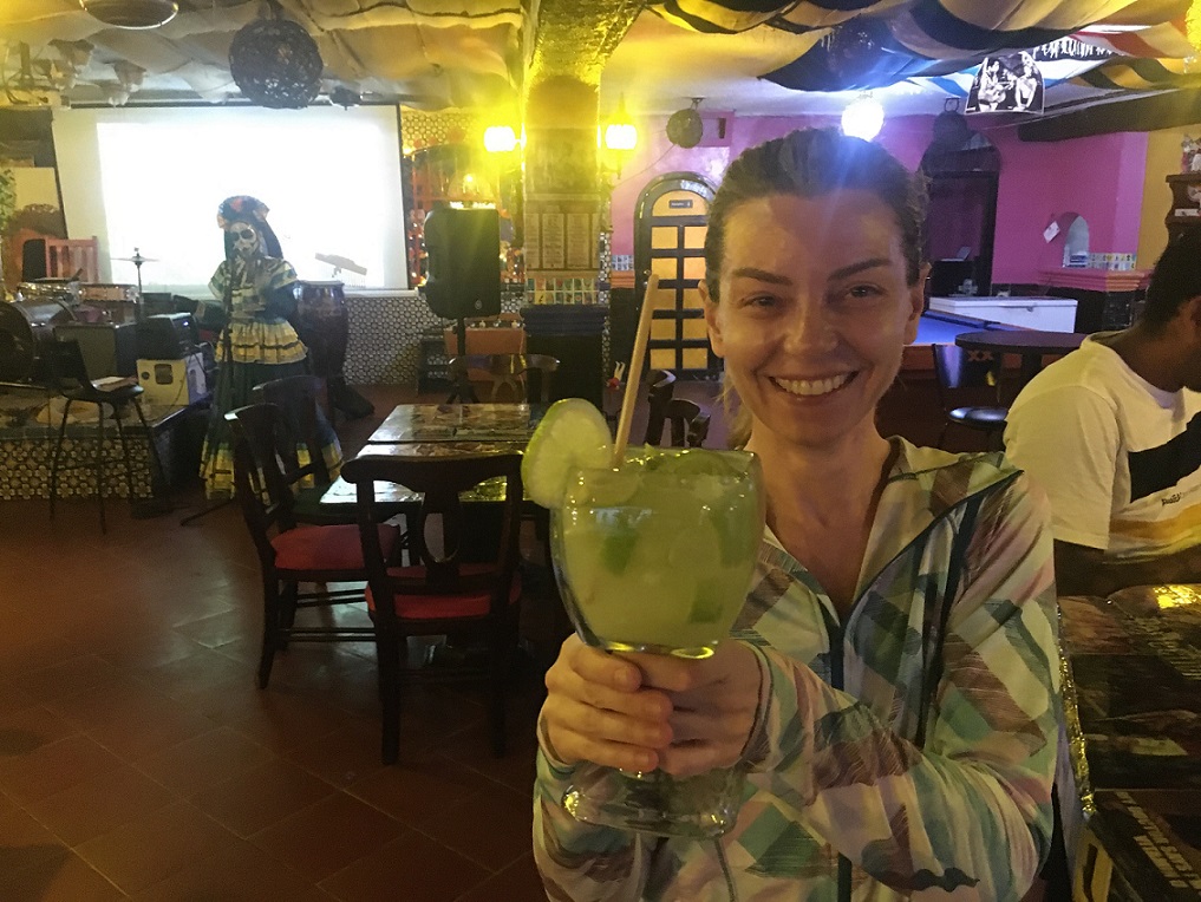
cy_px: 451
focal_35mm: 29
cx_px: 600
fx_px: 1007
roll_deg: -1.0
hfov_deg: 61.6
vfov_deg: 48.3
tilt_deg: -11.4
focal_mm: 4.15
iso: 800
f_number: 2.2
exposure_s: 1/15
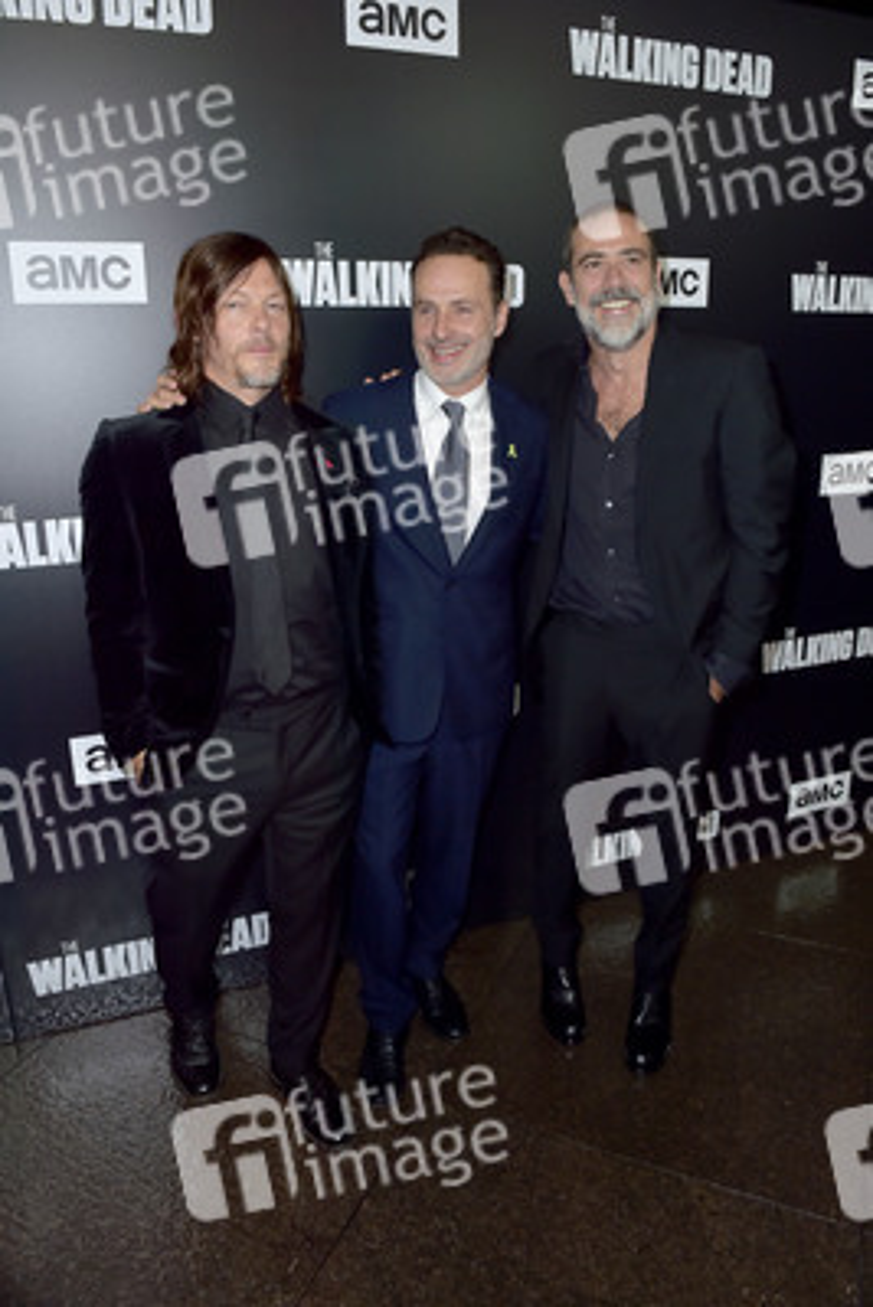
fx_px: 872
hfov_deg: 53.2
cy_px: 654
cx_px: 436
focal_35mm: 24
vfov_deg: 73.7
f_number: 5.6
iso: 400
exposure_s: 1/200
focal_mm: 24
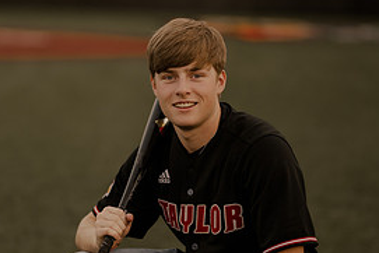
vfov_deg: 7.6
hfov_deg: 11.3
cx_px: 122
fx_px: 1917
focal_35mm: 182
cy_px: 150
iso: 800
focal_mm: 85
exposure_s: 1/2500
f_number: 1.4
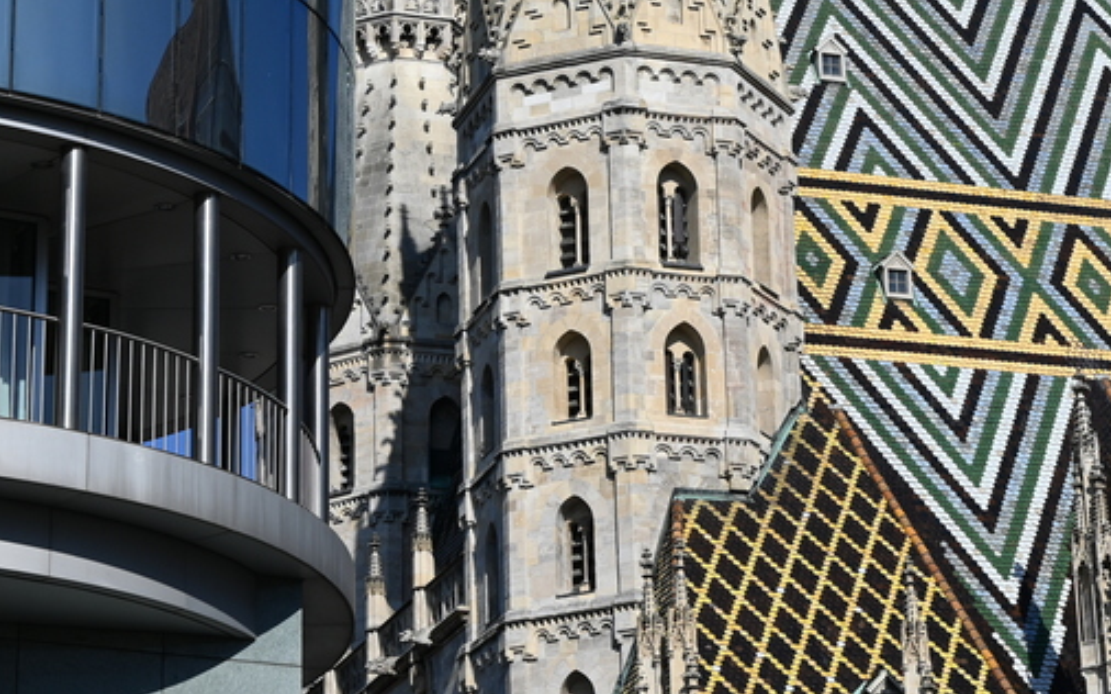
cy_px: 100
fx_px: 3754
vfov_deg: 10.5
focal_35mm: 124
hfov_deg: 16.7
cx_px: 843
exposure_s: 1/500
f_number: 8
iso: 100
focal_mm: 41
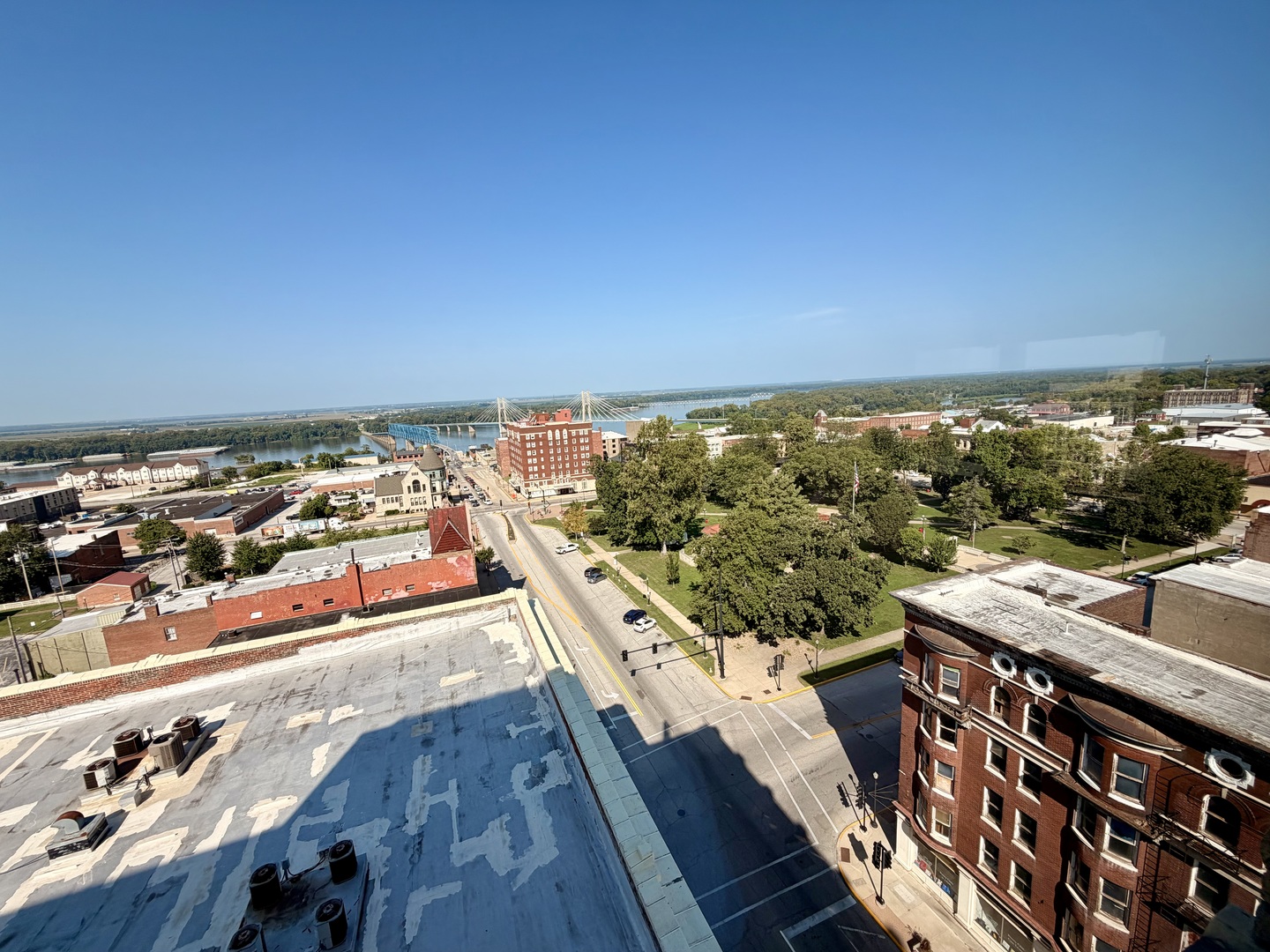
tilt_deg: -9.2
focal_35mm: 14
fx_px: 514
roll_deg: +3.3
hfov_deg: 102.1
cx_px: 635
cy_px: 476
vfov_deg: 85.7
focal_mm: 2.22
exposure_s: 1/770
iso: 25
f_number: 2.2
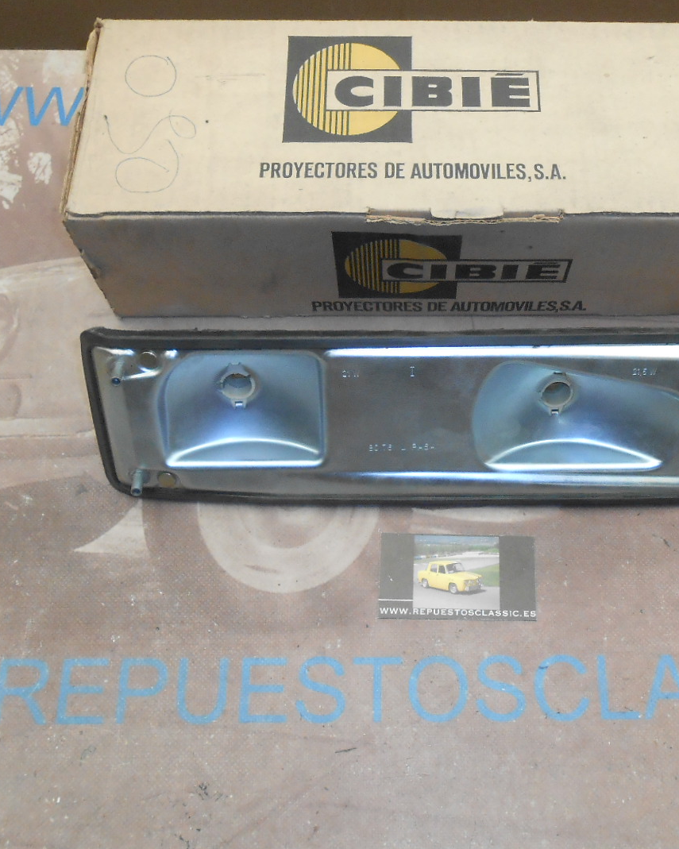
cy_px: 380
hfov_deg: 38.9
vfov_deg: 47.9
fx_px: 955
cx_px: 423
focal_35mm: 38
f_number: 3.5
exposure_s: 1/30
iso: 250
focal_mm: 4.6
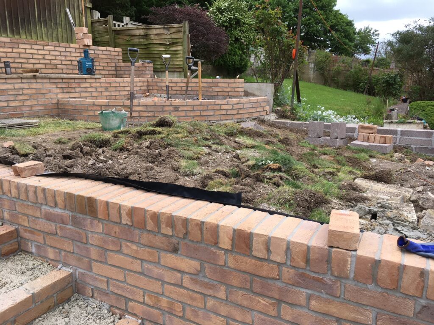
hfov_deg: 61.7
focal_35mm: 29
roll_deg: -0.3
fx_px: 364
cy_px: 162
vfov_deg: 48.2
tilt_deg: -14.3
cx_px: 217
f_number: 2.2
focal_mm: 4.15
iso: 25
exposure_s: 1/557
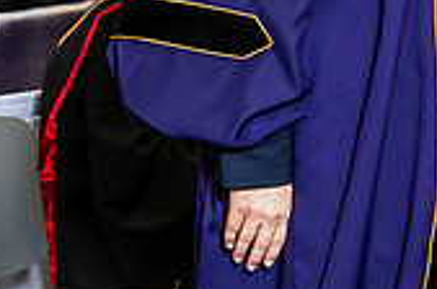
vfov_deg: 5.8
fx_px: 2835
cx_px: 528
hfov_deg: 8.7
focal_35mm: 234
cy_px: -166
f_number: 4.5
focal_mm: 68
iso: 1250
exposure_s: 1/200
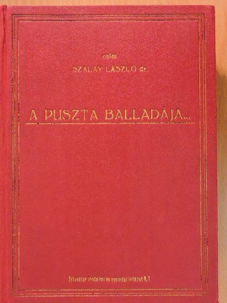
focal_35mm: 60
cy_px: 152
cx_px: 114
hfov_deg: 24.4
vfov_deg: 32.2
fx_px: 525
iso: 1600
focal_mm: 10.7
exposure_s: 1/40
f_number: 4.2
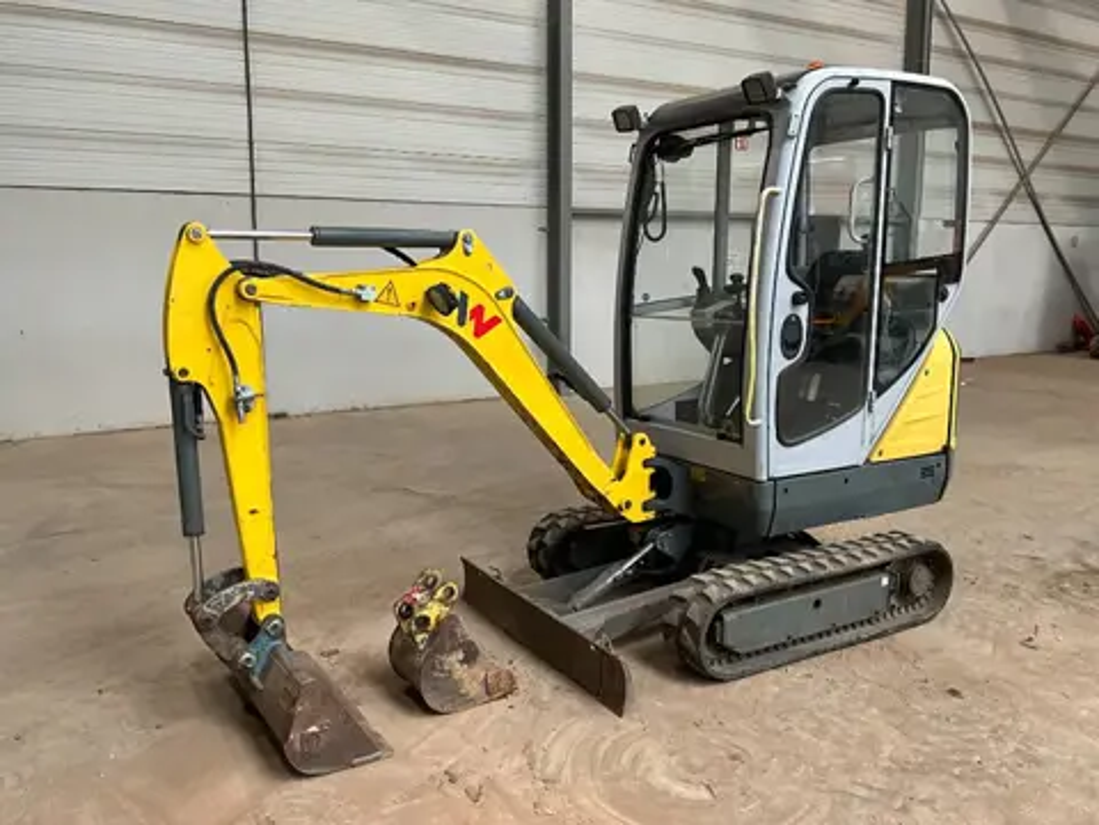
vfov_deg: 48.2
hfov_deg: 61.7
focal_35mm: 29
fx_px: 921
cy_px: 412
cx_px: 550
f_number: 1.8
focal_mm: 3
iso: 80
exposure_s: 1/60
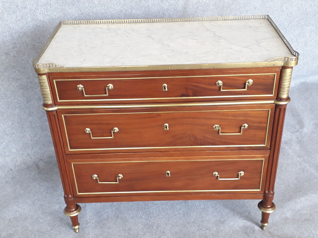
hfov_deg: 65.3
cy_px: 119
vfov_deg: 51.4
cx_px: 159
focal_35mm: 27
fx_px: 248
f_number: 1.9
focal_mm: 3.6
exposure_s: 1/50
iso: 100
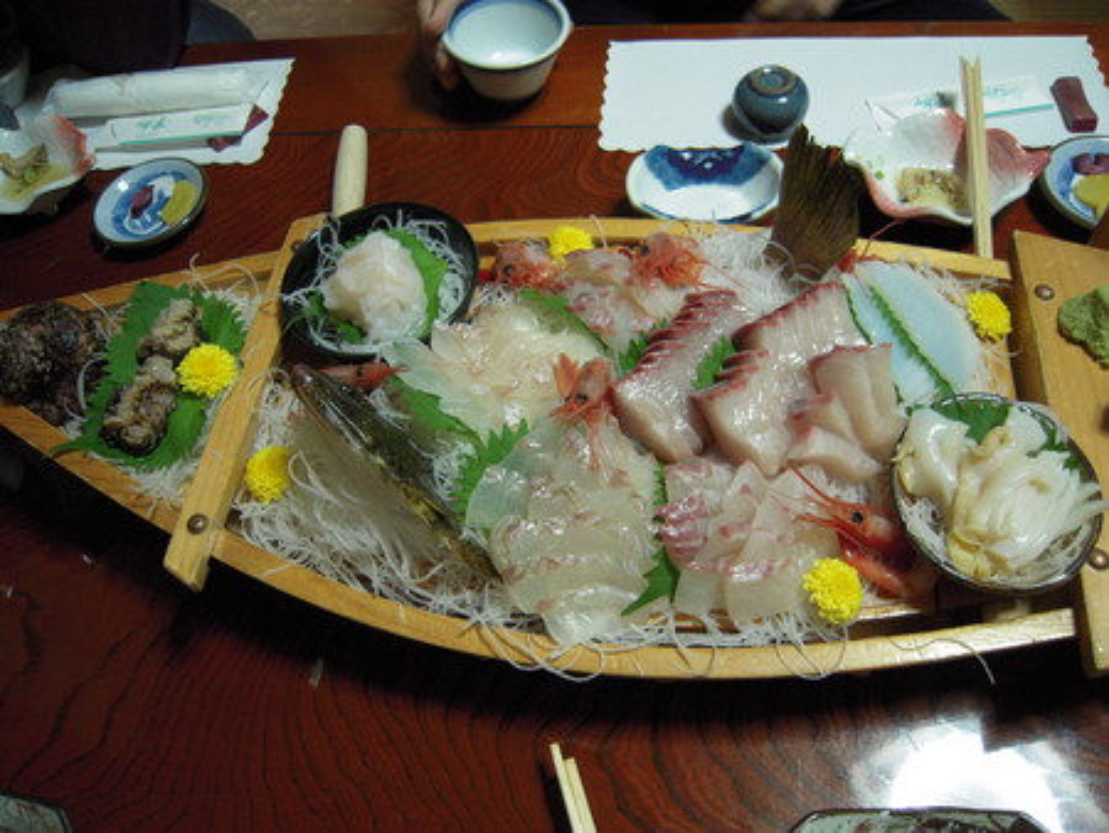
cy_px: 416
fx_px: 898
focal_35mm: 28
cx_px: 554
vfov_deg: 49.8
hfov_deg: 63.4
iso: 400
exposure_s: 1/25
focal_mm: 5
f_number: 2.7
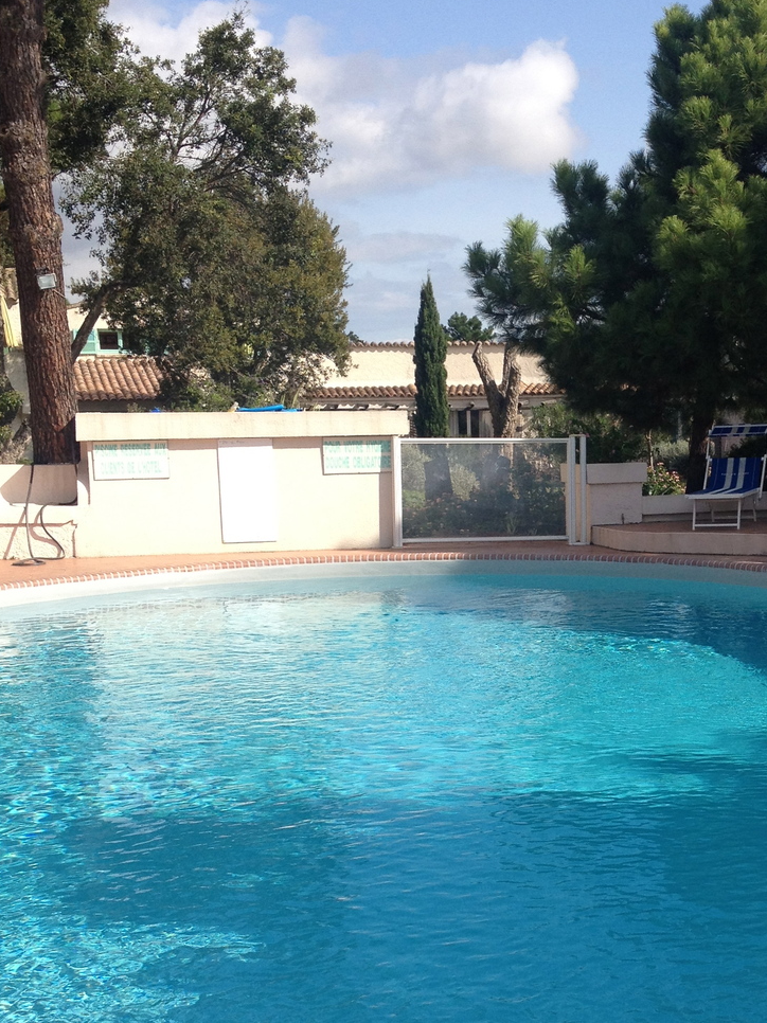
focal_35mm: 58
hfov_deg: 24.9
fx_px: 1714
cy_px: 670
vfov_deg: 33.0
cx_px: 592
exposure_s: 1/1381
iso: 64
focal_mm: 4.28
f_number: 2.4
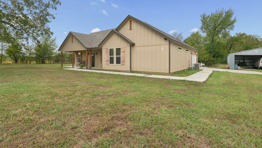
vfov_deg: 63.5
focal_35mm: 17
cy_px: 62
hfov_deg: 95.9
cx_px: 130
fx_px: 118
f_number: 7.1
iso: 640
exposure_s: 1/200
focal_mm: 16
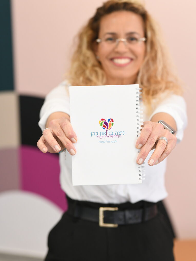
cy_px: 136
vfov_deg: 21.1
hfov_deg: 15.9
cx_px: 98
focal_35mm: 93
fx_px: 702
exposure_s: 1/250
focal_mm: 85
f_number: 3.2
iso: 1250
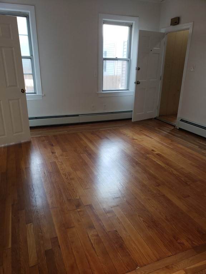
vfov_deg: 67.3
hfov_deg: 53.1
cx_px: 103
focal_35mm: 26
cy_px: 137
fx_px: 206
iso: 100
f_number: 2.4
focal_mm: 4.3
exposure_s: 1/120
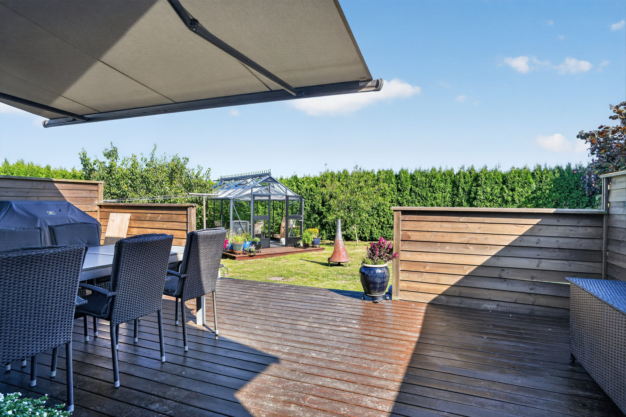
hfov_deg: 84.0
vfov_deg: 61.9
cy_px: 208
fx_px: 348
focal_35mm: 20
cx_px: 313
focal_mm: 20
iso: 400
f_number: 8
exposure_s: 1/100
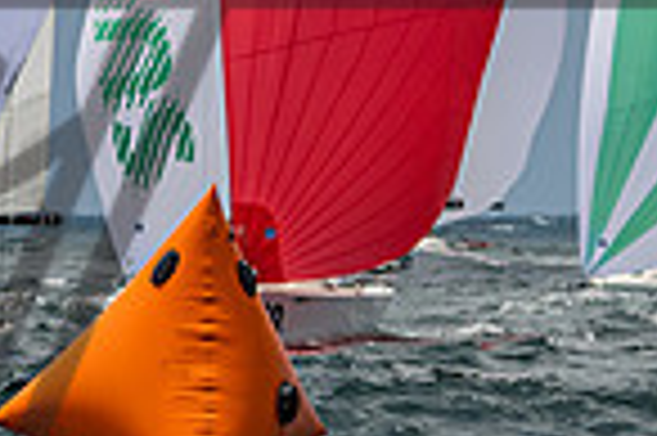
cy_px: 168
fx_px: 14292
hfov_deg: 2.6
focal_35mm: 784
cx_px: -267
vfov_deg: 1.7
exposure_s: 1/3200
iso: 400
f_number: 6.3
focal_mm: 180
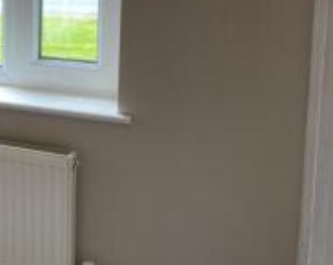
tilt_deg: -8.5
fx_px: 797
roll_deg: +1.4
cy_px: 28
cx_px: -163
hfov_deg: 20.3
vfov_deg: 18.6
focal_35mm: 81
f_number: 1.8
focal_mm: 4.25
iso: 100
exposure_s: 1/100
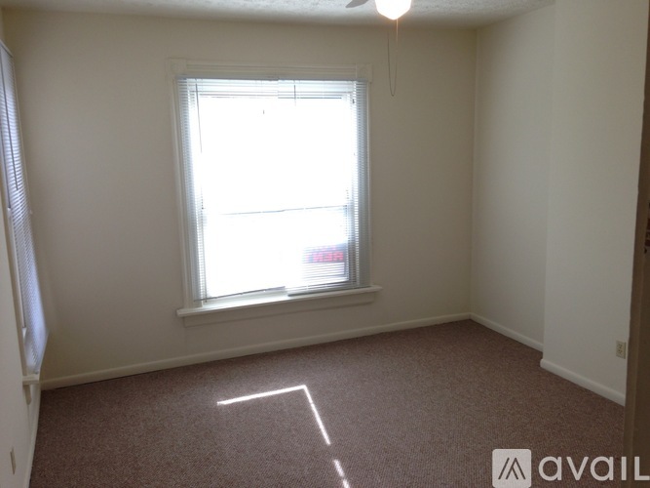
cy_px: 244
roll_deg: +1.3
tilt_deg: -9.0
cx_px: 325
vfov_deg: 42.9
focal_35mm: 33
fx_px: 620
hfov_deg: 55.4
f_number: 2.4
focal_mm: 4.12
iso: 50
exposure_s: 1/60
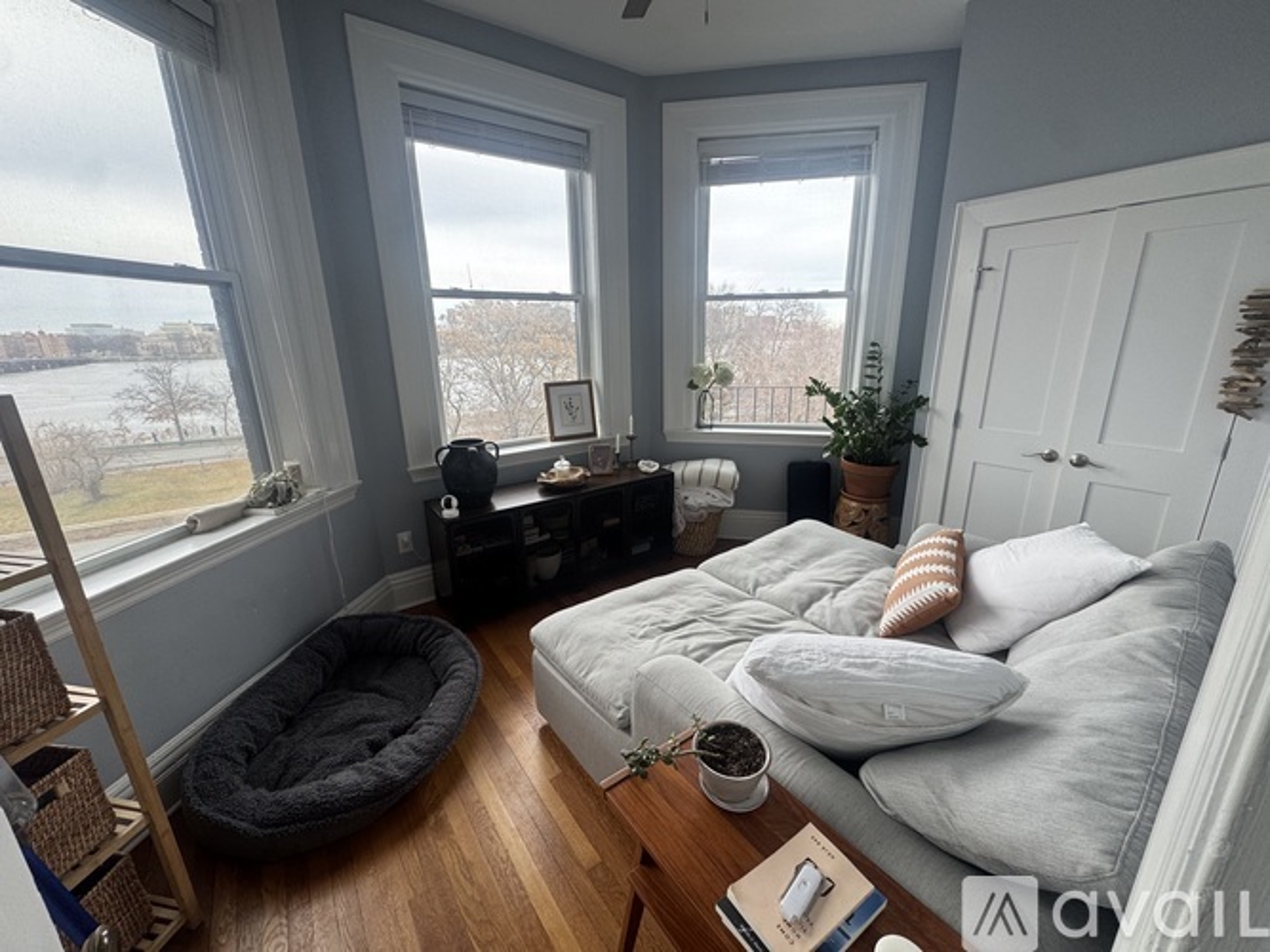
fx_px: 514
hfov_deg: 102.1
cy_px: 476
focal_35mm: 14
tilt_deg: -16.5
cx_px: 635
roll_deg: +0.6
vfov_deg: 85.7
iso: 64
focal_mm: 2.22
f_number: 2.2
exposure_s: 1/99
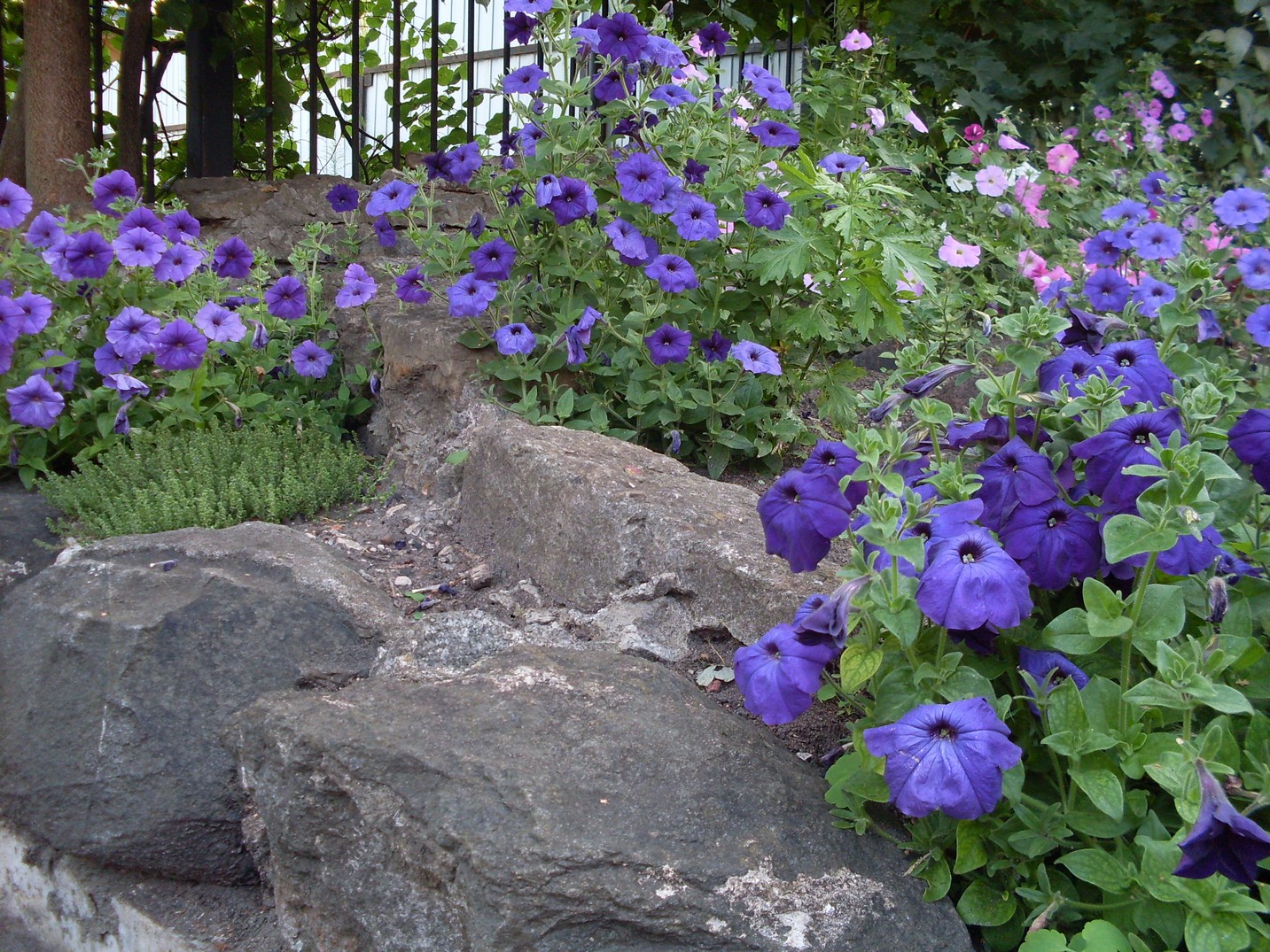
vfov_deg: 37.7
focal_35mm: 38
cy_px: 476
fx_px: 1394
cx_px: 635
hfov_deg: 49.0
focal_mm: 6.3
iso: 100
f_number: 2.8
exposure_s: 1/90
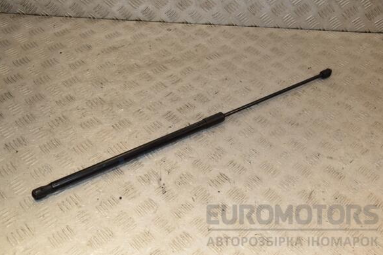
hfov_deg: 50.1
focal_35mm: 39
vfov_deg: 34.6
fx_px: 410
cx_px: 194
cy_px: 127
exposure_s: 1/200
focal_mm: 25
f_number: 7.1
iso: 800
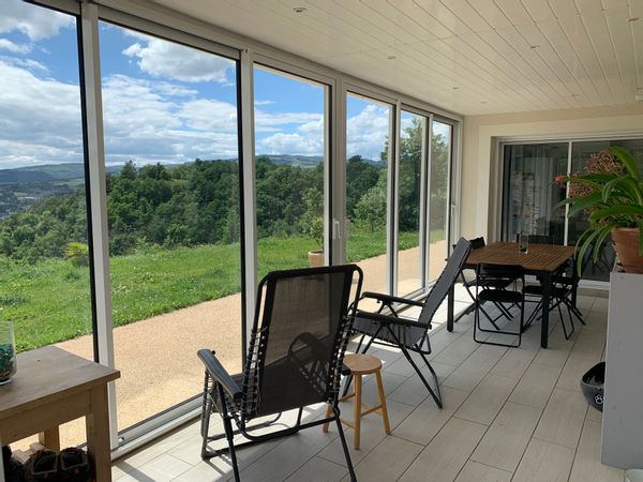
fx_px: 483
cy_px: 241
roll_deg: -0.1
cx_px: 322
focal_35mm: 26
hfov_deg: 67.3
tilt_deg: -5.4
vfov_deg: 53.1
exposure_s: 1/1812
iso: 25
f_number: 1.8
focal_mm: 4.25
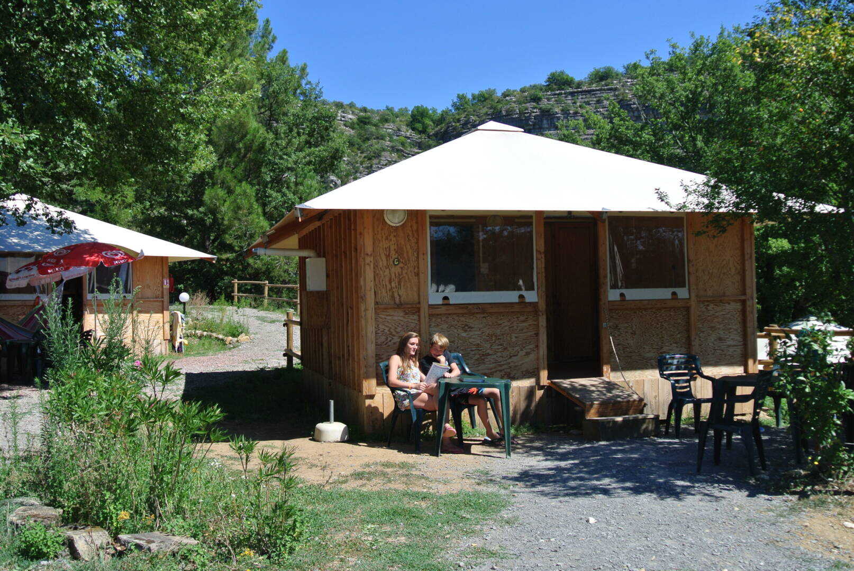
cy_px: 286
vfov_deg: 37.0
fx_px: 855
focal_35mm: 36
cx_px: 427
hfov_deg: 53.1
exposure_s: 1/640
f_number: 4.5
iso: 100
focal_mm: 13.6
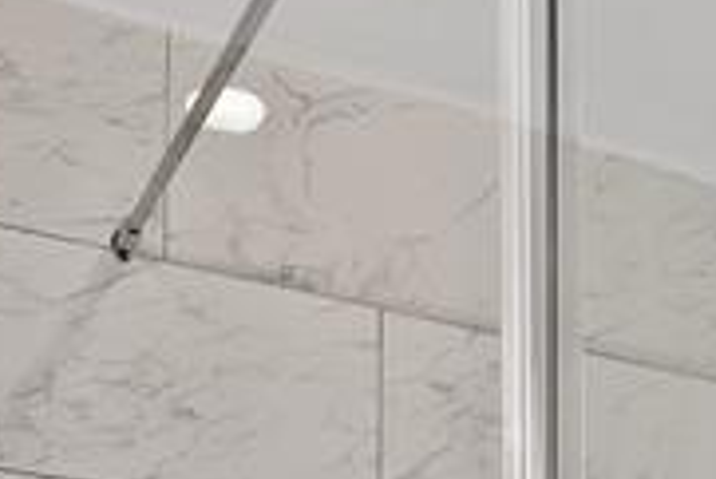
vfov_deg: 15.0
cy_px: 1045
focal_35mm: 68
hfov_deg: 29.6
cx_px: 384
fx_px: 1353
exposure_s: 1/2.5
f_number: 9
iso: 640
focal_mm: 12
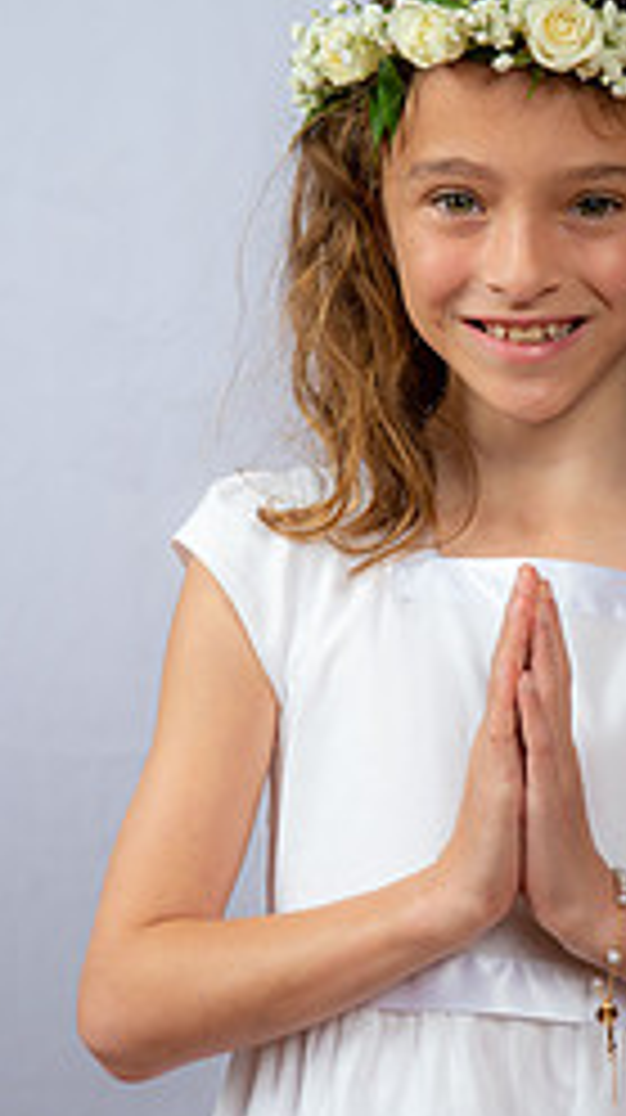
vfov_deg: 16.2
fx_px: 3935
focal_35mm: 133
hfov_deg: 9.1
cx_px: 583
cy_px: 536
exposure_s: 1/200
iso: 250
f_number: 6.3
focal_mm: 70
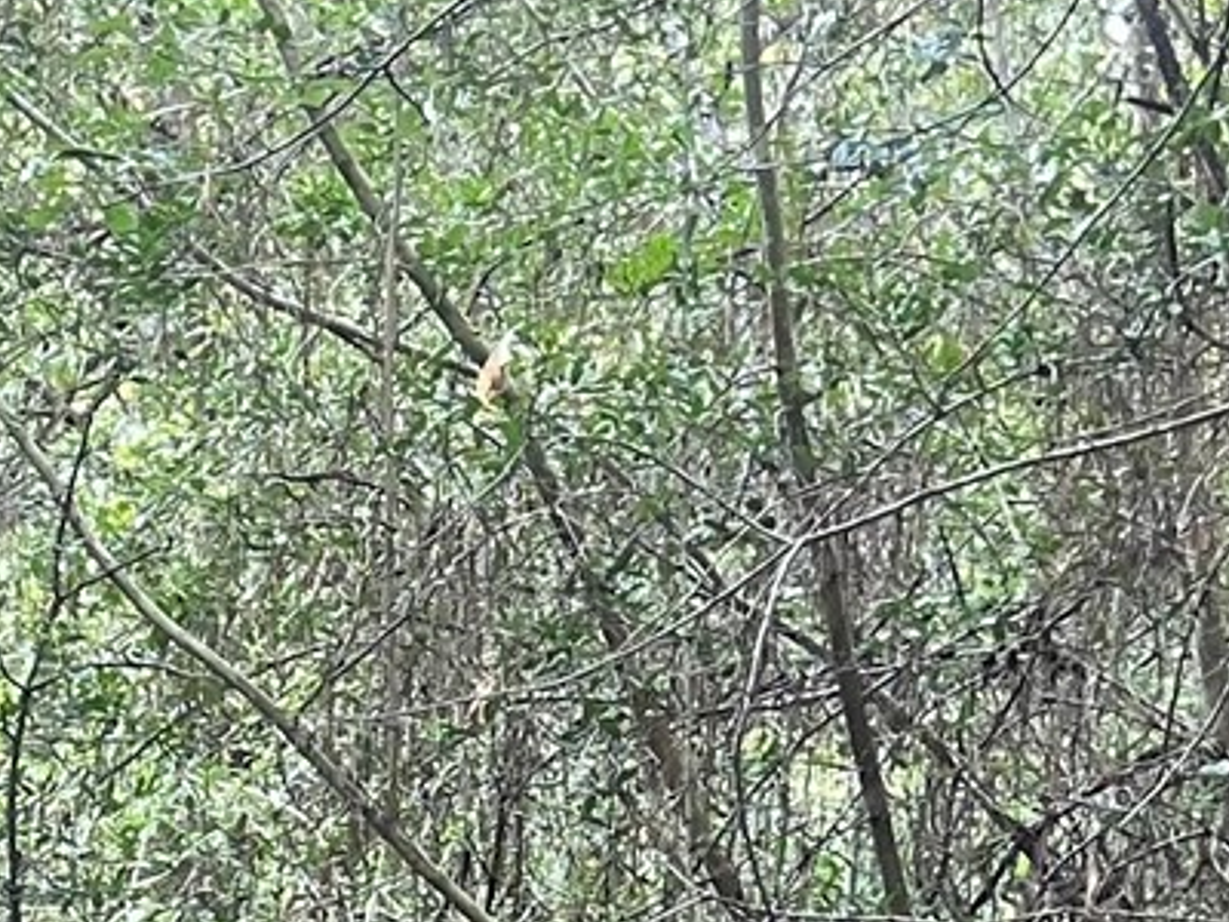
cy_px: 1577
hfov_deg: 14.4
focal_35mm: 133
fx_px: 4722
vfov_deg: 10.6
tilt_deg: -6.0
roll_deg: -0.9
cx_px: -169
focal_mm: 5.7
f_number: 1.5
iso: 125
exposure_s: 1/68
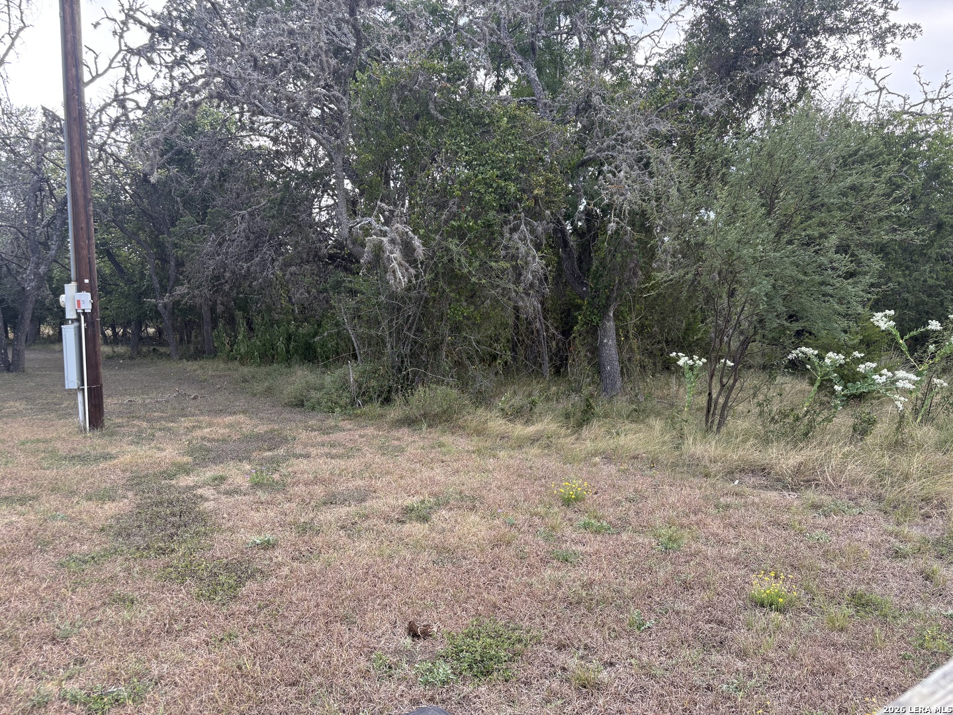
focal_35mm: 26
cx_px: 476
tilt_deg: -4.3
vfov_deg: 53.1
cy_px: 358
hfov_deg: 67.3
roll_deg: +0.4
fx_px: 716
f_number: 1.6
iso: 64
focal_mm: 5.96
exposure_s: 1/328
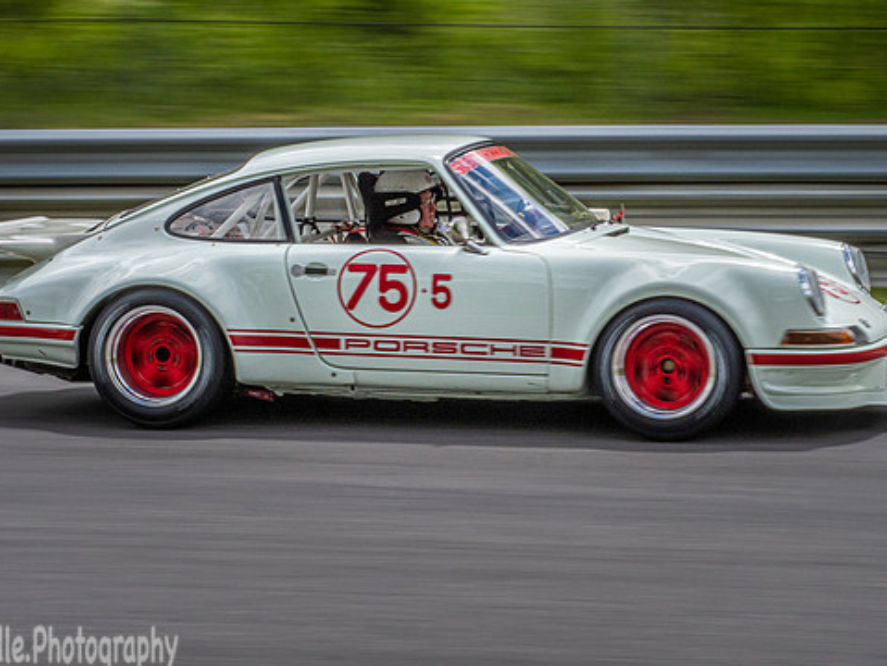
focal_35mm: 150
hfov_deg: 13.2
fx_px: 3846
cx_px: 452
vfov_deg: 9.9
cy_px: 284
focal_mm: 62
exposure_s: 1/125
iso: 320
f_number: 22
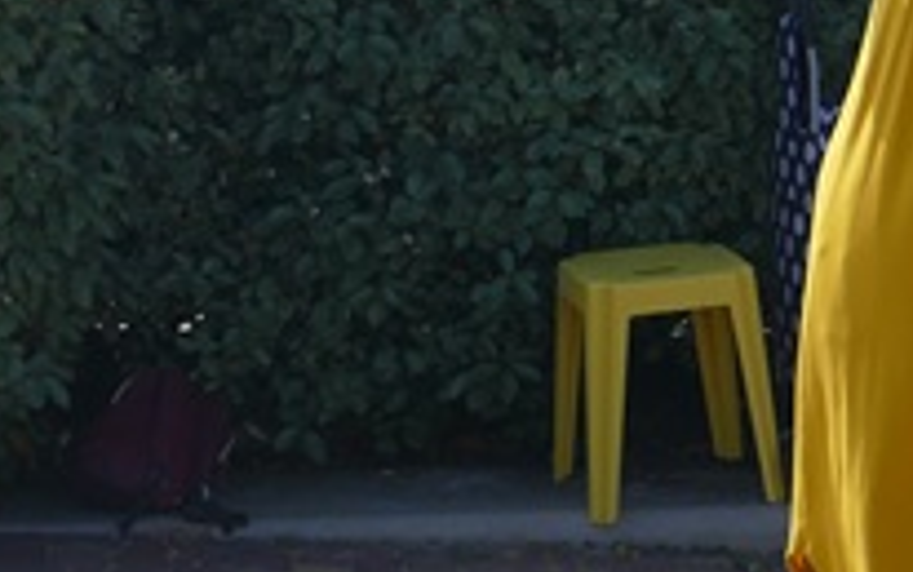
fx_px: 4830
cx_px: 1520
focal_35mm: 194
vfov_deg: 6.8
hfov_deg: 10.3
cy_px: 131
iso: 125
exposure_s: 1/1600
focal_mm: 17.83
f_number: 3.3
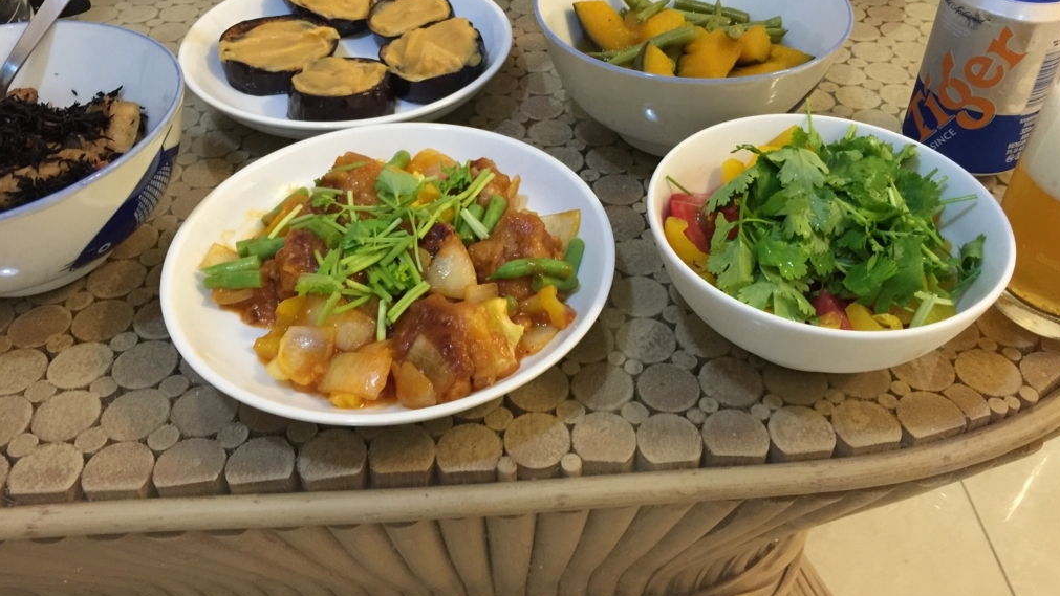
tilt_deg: -39.5
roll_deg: +0.1
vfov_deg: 36.4
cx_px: 536
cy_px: 206
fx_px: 900
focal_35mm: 32
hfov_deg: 61.0
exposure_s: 1/17
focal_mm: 4.15
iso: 125
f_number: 2.2
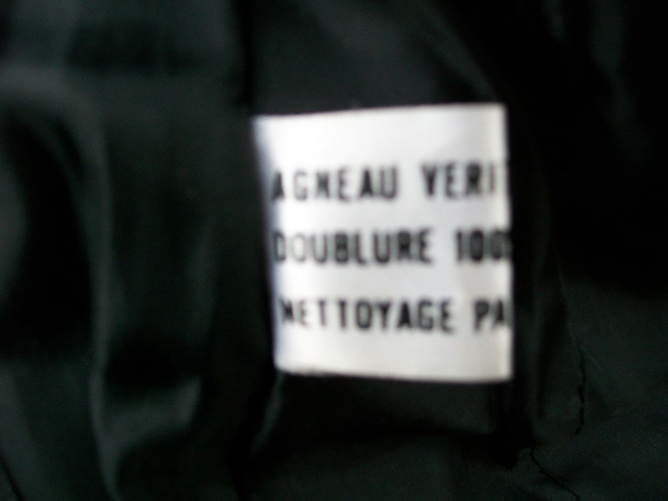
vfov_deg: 41.8
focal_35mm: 34
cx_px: 334
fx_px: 656
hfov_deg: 54.0
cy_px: 250
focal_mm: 6.1
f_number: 2.7
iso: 112
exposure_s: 1/60
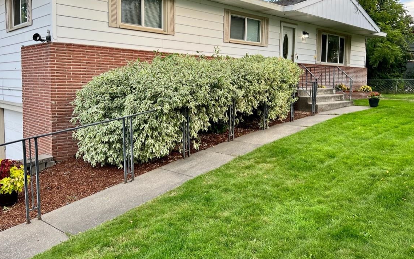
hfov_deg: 61.2
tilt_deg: -4.7
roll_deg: -0.5
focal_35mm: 31
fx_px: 350
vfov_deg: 40.5
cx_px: 190
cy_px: 108
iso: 50
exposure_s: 1/476
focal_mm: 5.7
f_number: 1.5
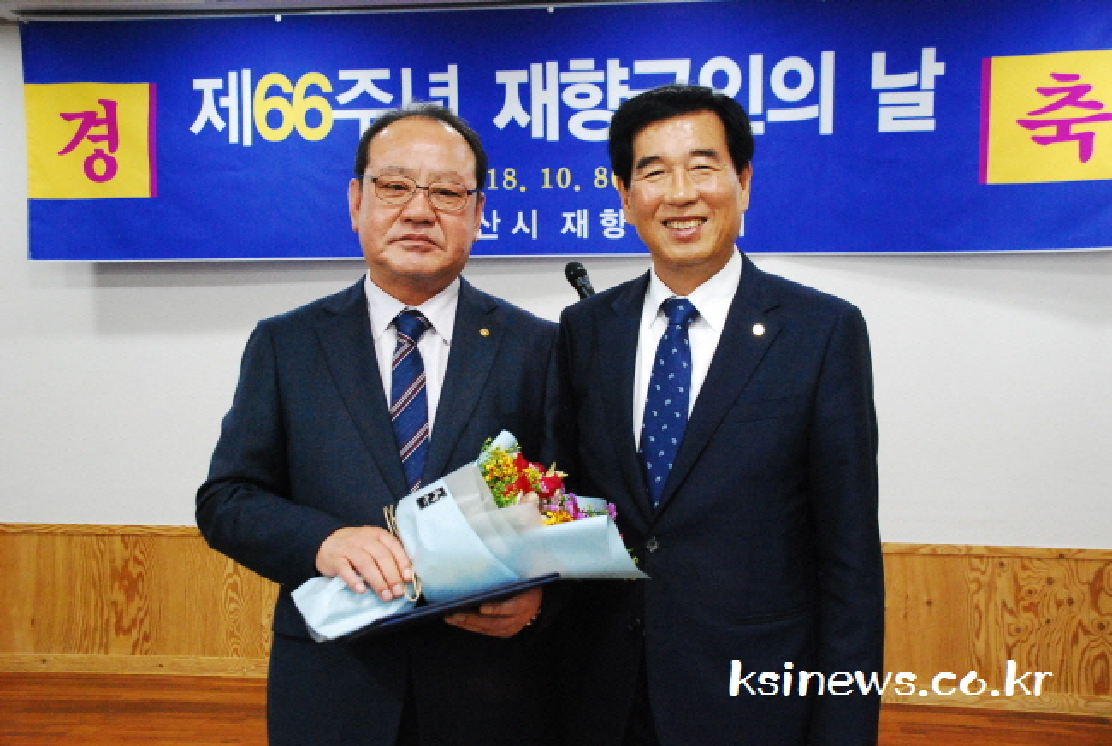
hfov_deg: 42.3
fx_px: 1439
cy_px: 373
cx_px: 556
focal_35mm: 46
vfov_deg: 29.1
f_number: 6.3
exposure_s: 1/80
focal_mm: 31
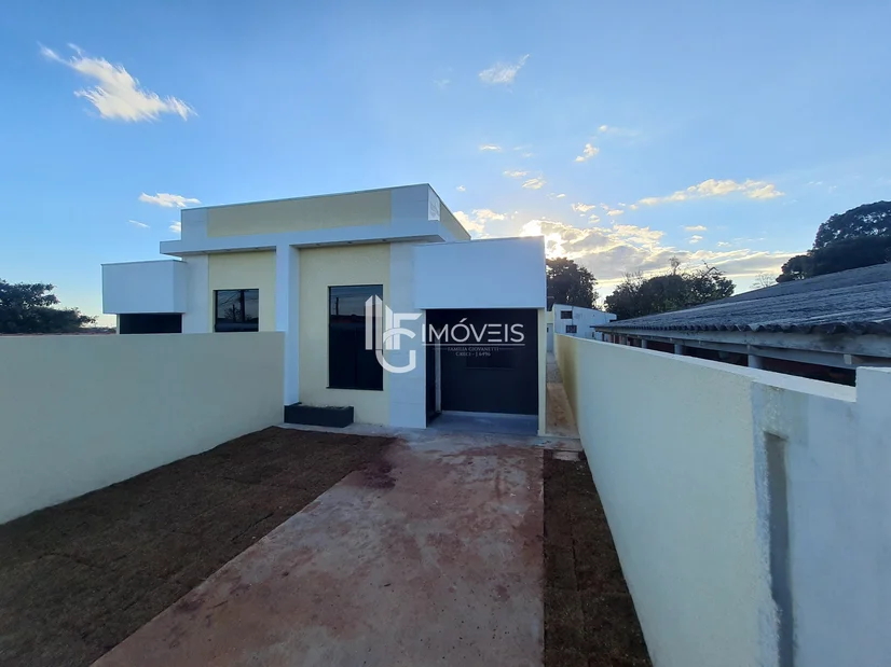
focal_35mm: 13
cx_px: 446
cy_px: 334
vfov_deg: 89.9
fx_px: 335
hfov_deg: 106.2
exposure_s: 1/634
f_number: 2.2
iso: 50
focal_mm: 1.74
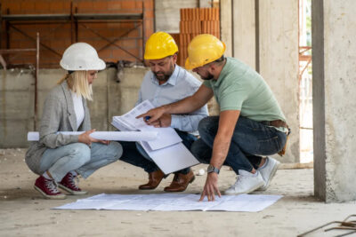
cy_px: 118
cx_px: 178
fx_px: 841
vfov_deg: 16.1
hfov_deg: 23.9
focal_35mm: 85
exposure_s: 1/250
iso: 200
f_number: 4
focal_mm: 85
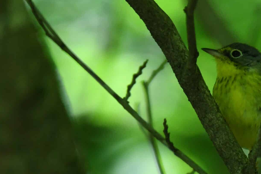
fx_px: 11477
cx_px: 247
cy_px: 115
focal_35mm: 1583
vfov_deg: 0.9
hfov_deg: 1.3
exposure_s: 1/800
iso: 3200
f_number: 5.6
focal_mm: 500
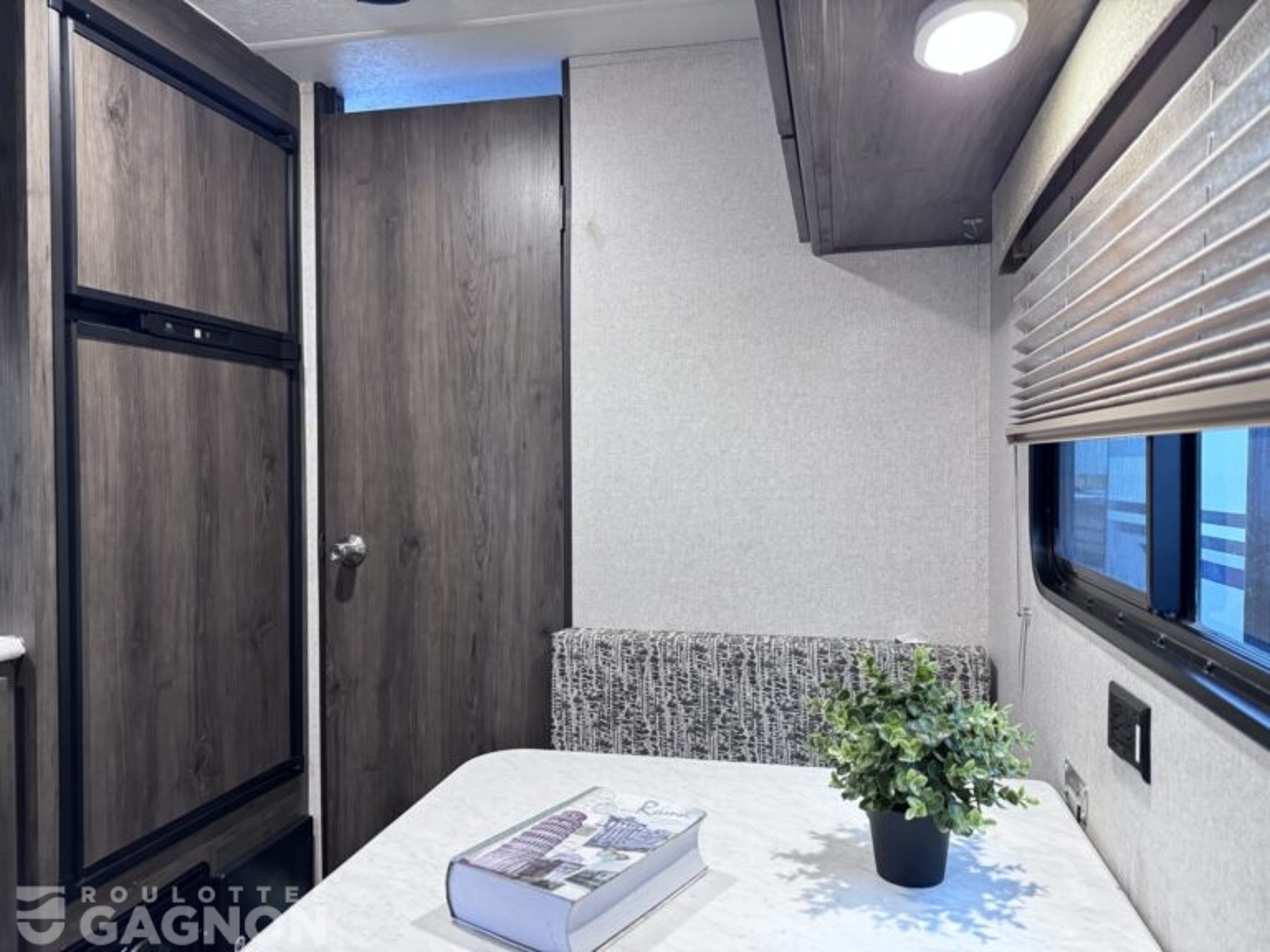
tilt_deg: -0.5
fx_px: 881
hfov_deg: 71.6
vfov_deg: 56.8
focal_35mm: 24
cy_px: 476
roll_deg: -0.2
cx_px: 635
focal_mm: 6.76
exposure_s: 1/60
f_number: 1.78
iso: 500
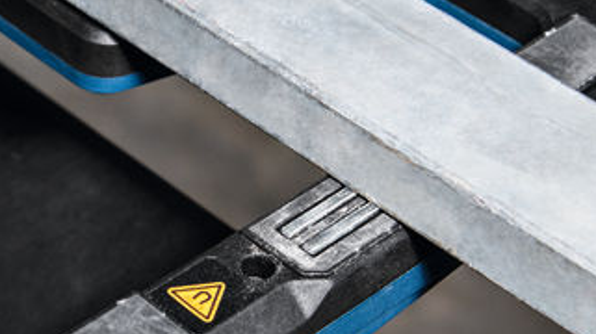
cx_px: 130
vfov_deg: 7.5
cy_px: 153
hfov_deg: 13.2
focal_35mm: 162
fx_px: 2558
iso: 320
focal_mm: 62
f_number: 7.1
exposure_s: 1/15
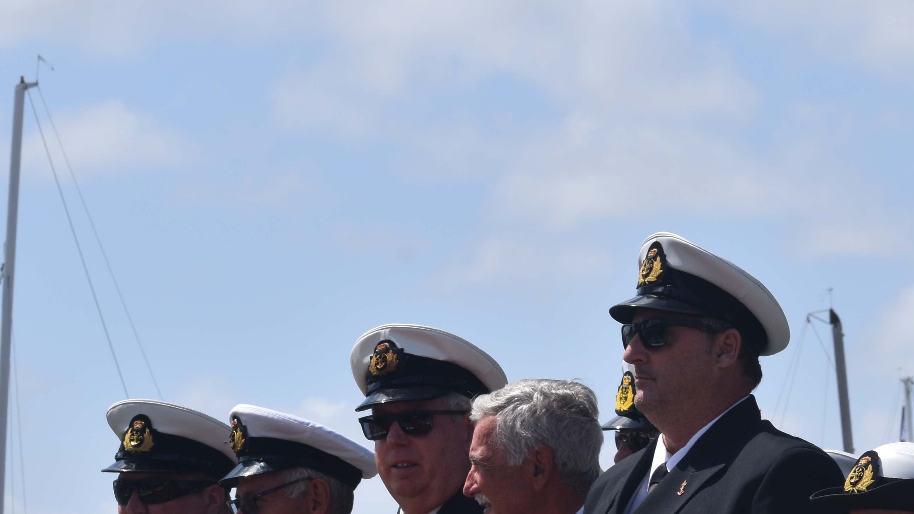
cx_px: 647
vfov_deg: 5.3
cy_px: 459
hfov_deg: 9.4
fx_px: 5574
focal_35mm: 230
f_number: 13
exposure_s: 1/200
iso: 100
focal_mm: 70
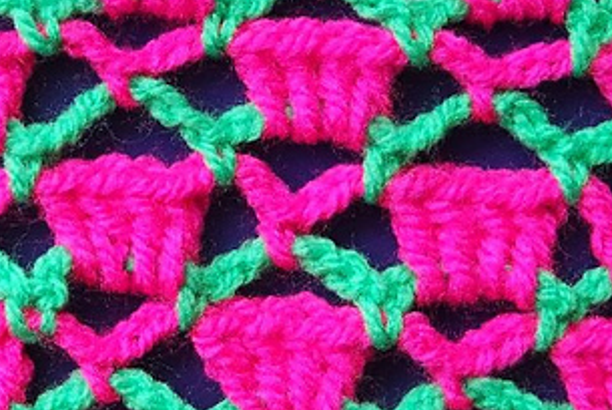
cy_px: 309
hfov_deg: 13.3
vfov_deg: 9.0
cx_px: 116
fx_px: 2603
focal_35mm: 153
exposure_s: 1/80
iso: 800
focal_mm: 48
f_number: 5.6
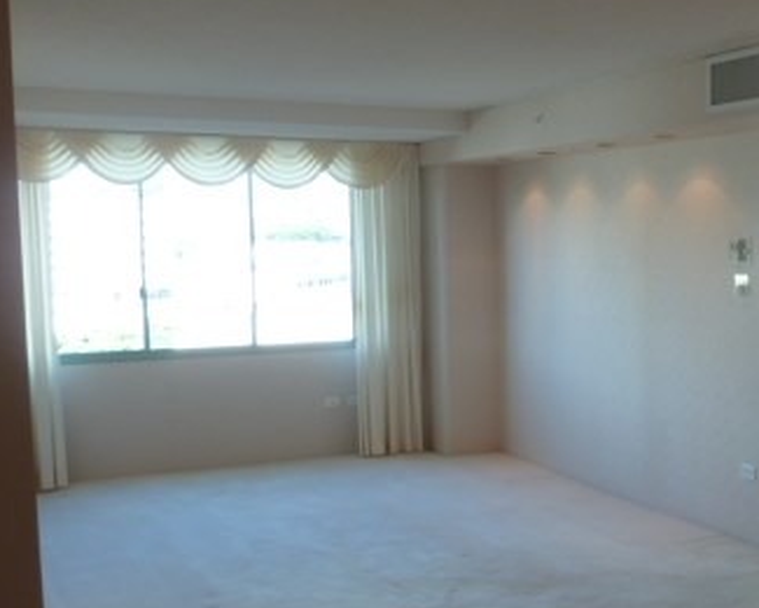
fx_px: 1078
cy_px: 348
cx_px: 612
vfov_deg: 31.4
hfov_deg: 37.3
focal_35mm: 48
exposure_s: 1/30
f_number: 3.3
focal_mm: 4.1
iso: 80
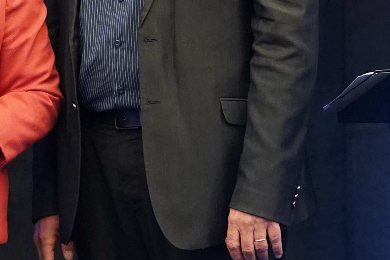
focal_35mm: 207
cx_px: -228
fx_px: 2243
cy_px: 94
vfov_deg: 6.6
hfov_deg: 9.6
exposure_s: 1/160
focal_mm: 42
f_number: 2
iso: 5000
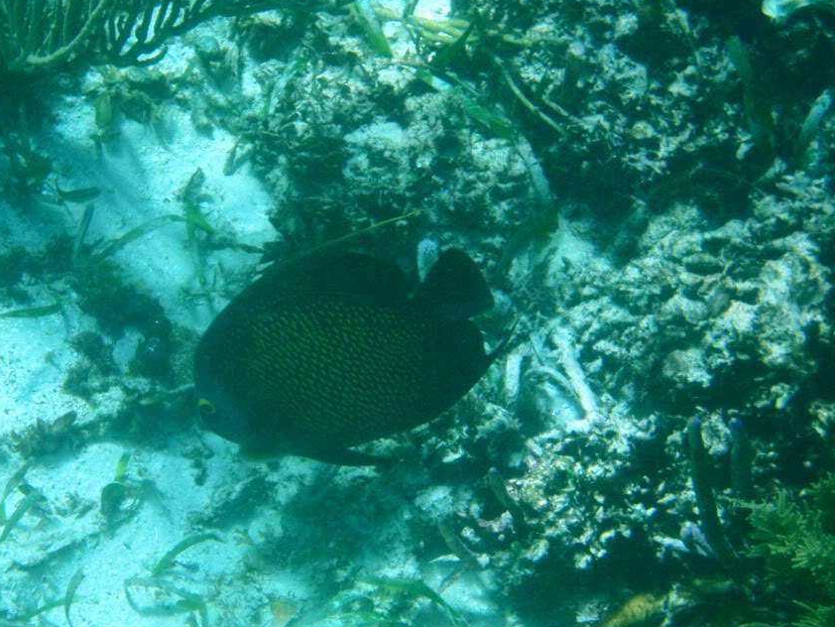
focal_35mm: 124
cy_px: 352
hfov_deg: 15.9
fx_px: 2992
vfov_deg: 12.0
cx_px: 343
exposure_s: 1/160
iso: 64
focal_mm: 18.2
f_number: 5.1
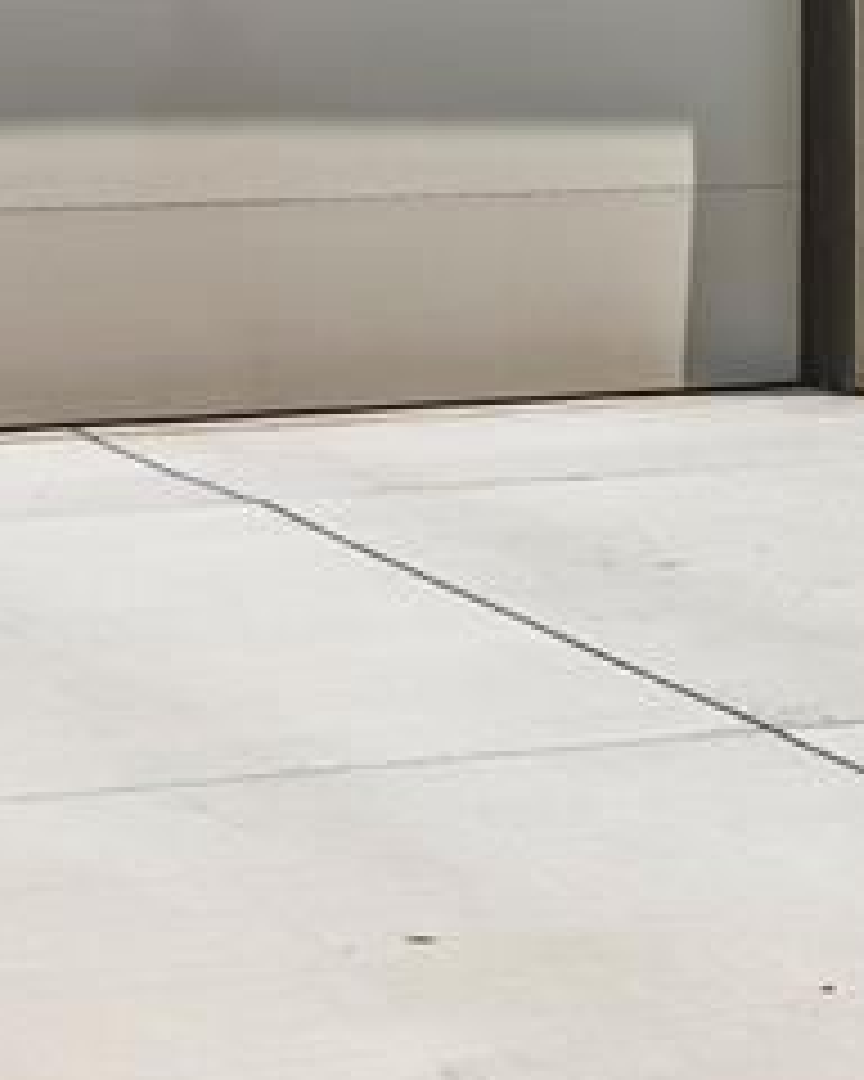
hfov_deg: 12.4
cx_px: 495
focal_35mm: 124
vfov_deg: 15.3
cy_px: 18
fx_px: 3964
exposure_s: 1/250
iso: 500
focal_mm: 20.9
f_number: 8
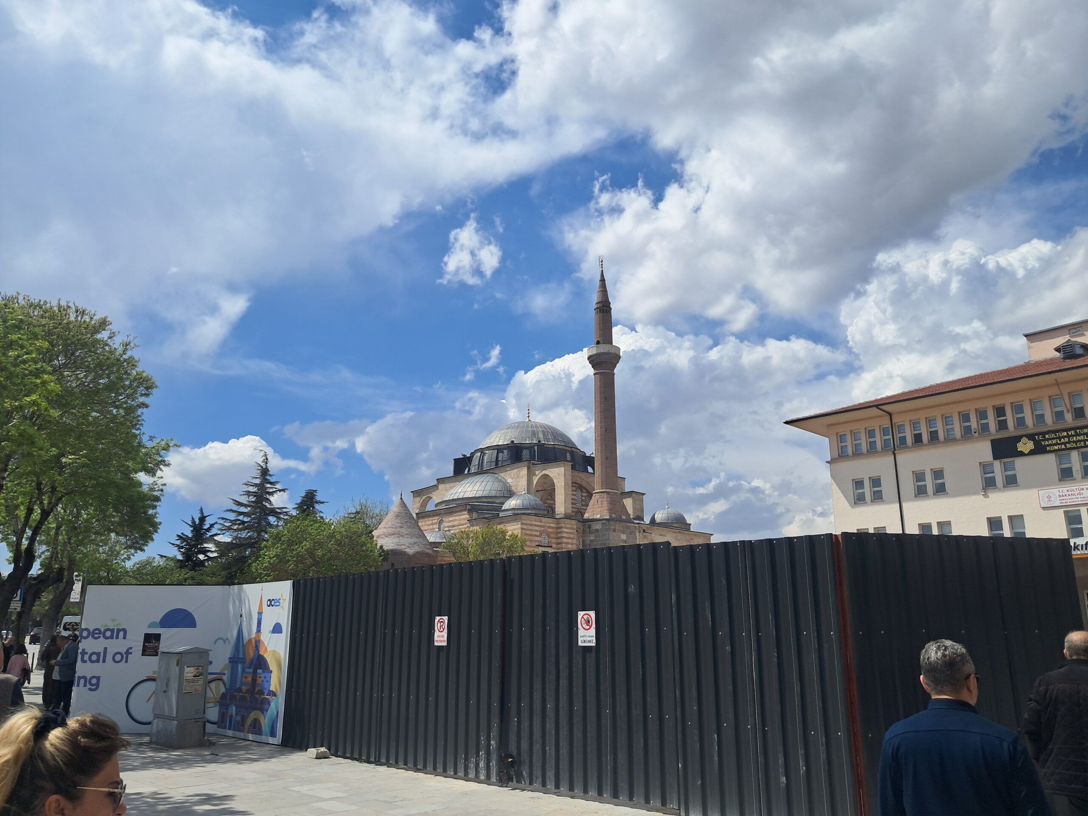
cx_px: 544
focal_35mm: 27
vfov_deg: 51.4
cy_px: 408
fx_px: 849
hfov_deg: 65.3
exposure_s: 1/1255
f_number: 1.8
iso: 50
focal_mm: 4
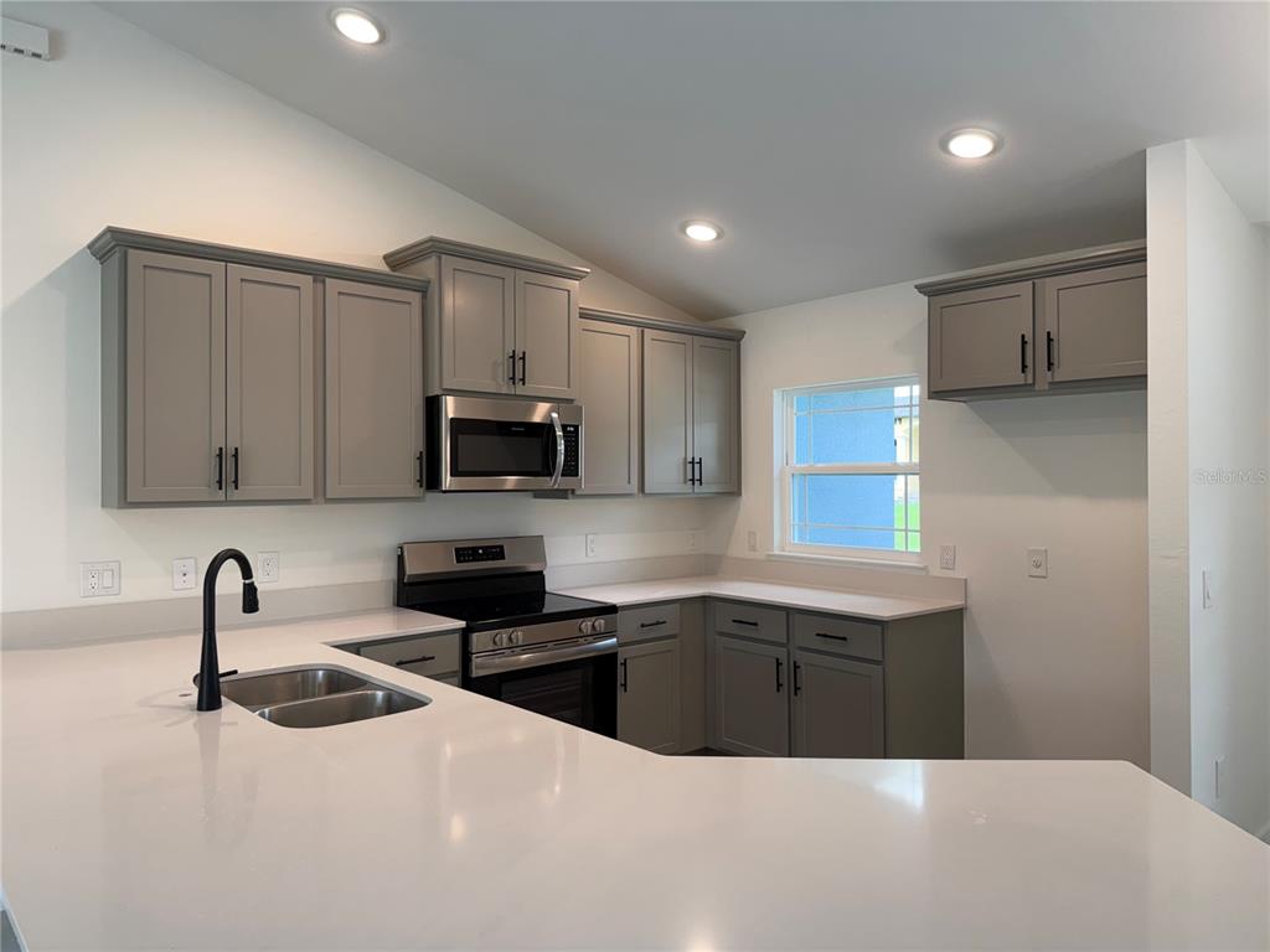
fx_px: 881
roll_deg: -0.6
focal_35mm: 24
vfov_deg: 56.8
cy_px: 476
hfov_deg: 71.6
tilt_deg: +0.6
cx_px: 635
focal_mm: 6.76
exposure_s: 1/221
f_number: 1.78
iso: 100
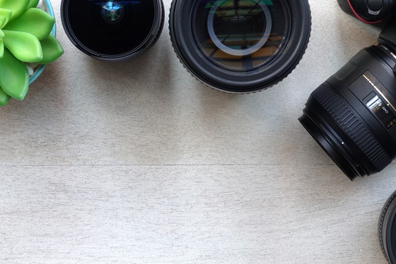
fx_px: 1166
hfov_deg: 19.3
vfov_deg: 12.9
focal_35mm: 106
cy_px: 137
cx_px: 214
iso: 80
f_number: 8
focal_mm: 24.09
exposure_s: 1/1.25
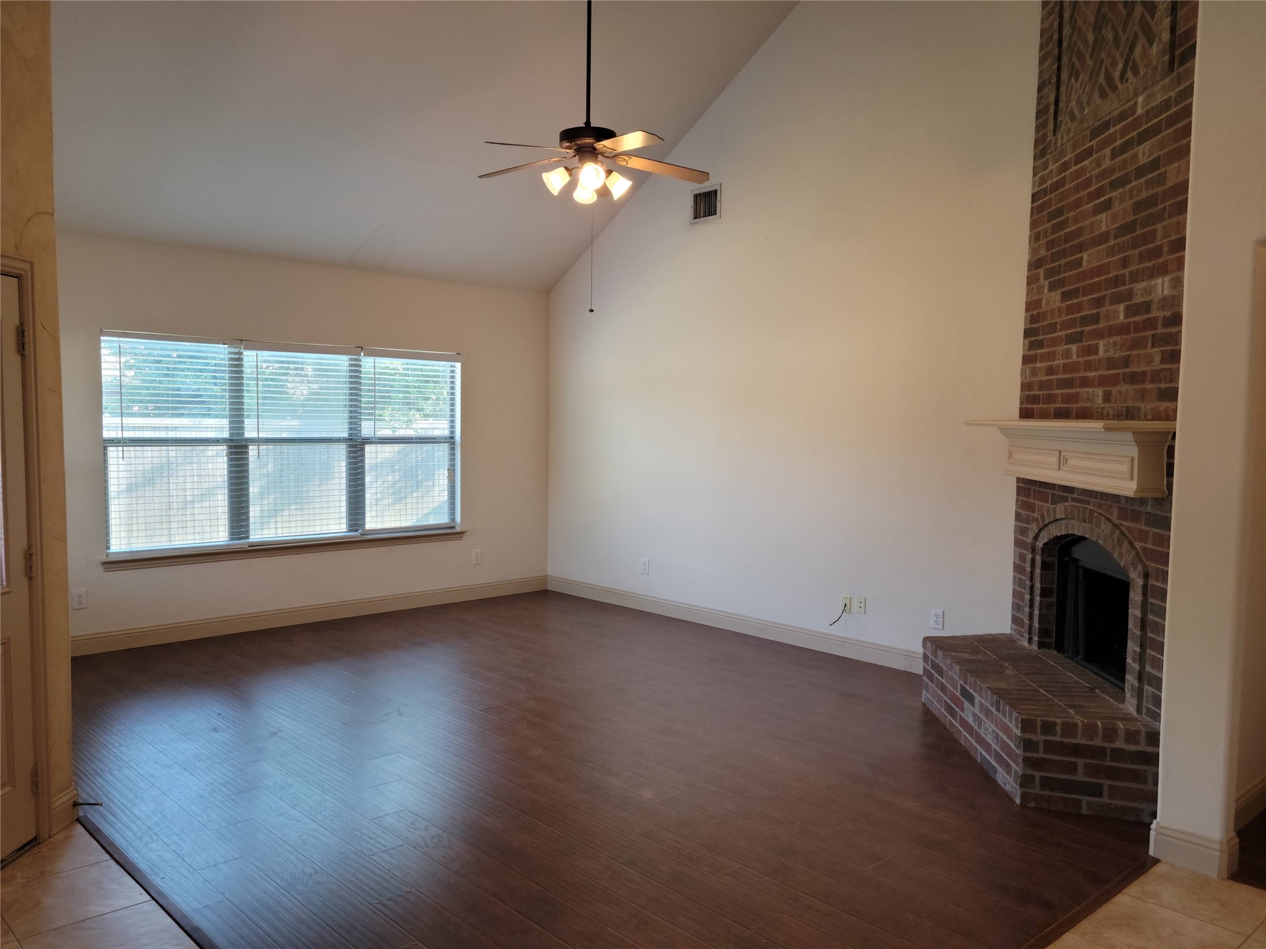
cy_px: 474
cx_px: 633
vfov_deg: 49.7
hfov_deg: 63.4
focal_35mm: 28
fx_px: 1024
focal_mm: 5.9
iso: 125
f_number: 2
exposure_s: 1/60
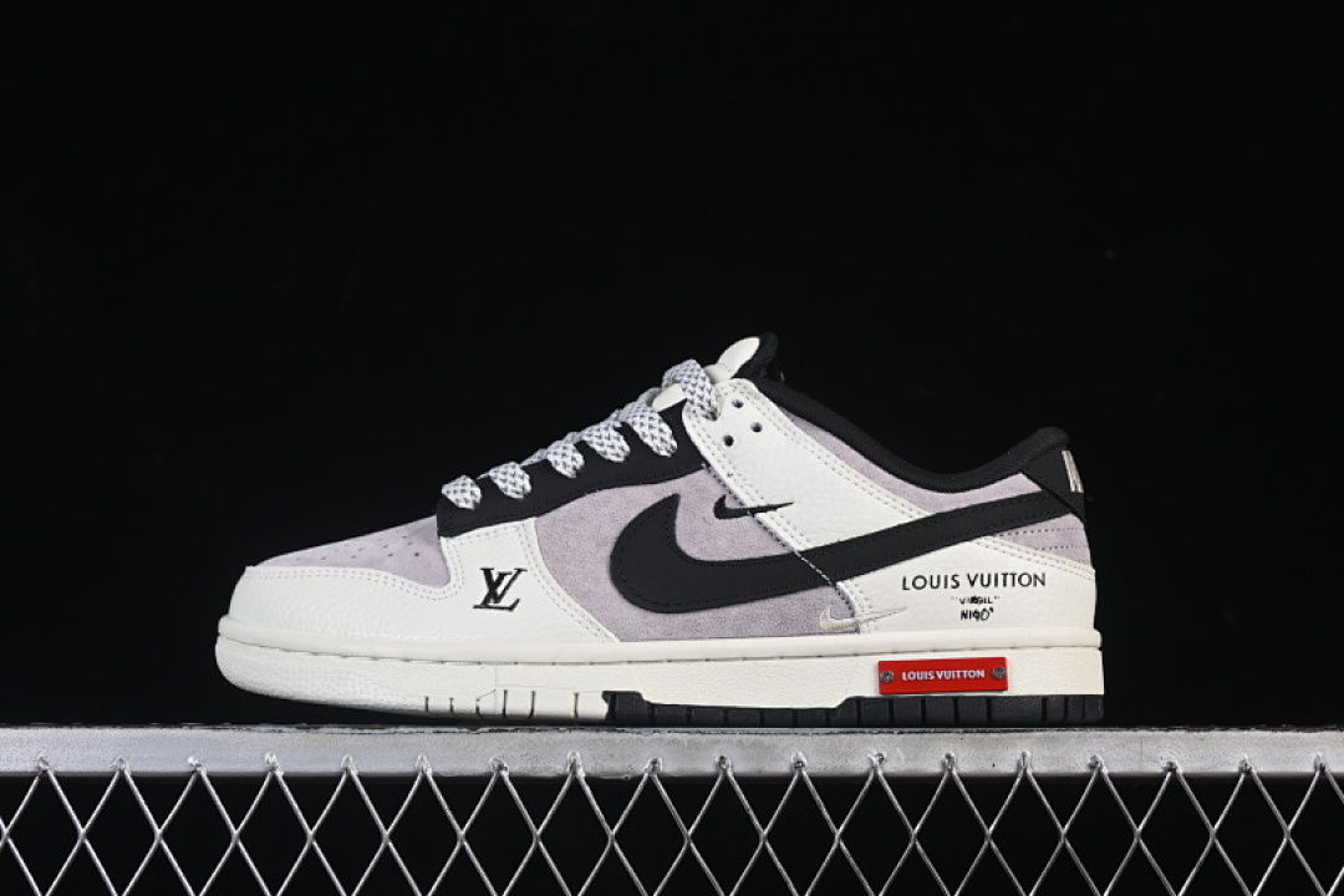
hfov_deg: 27.0
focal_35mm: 75
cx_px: 672
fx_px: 2800
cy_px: 448
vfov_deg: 18.2
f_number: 8
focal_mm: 50
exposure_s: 1/80
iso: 160
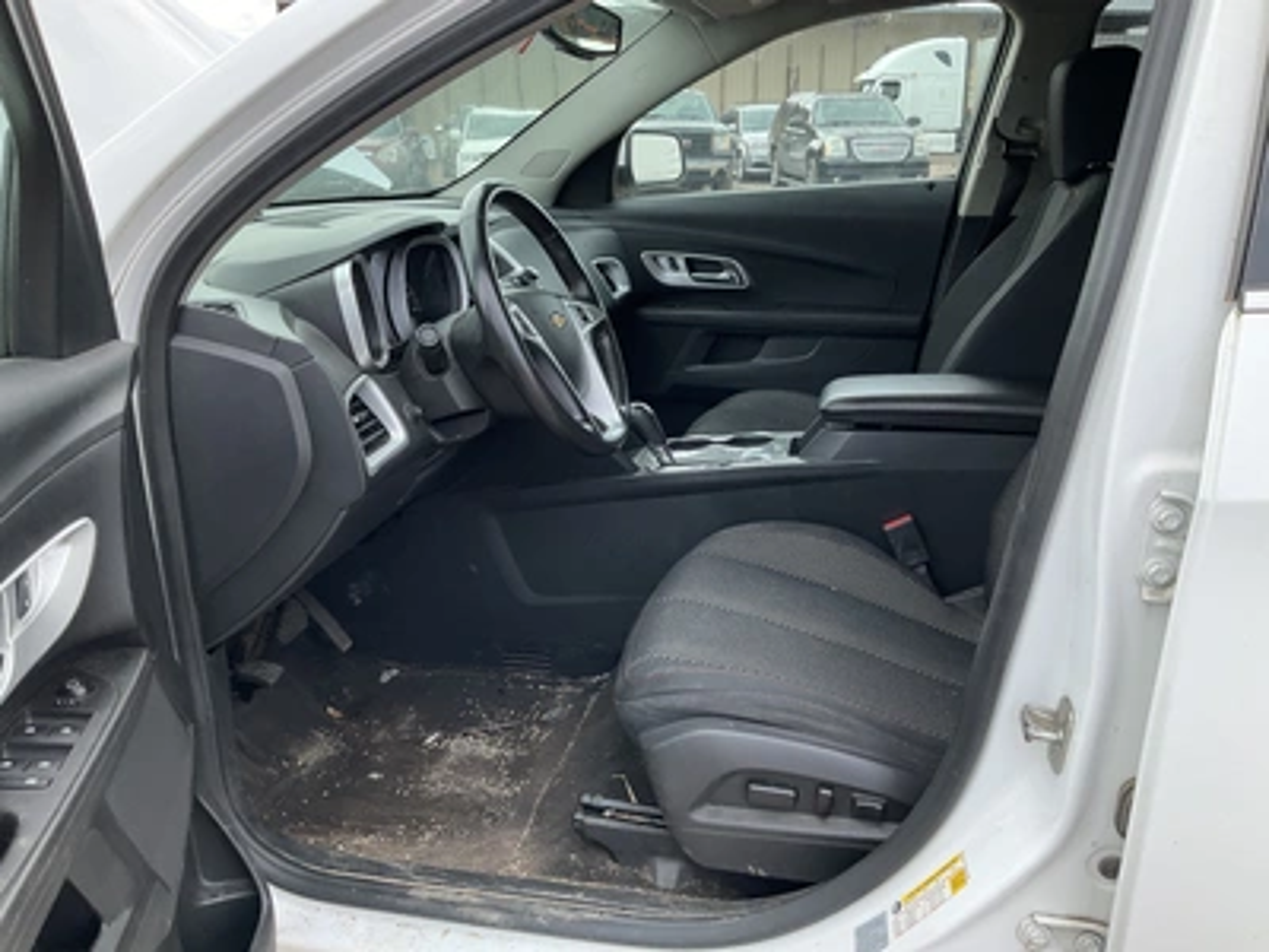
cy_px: 476
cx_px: 634
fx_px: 1063
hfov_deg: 61.7
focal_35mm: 29
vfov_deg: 48.2
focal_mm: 3
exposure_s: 1/318
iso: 25
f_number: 1.8
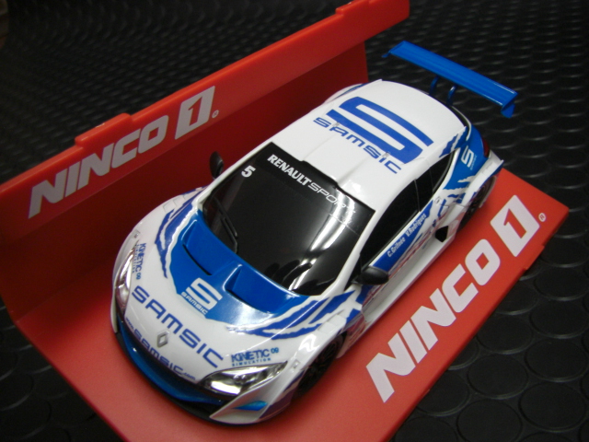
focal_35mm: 38
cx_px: 294
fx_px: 647
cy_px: 221
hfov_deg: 49.0
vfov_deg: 37.7
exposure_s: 1/40
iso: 200
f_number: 3.4
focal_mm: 6.3
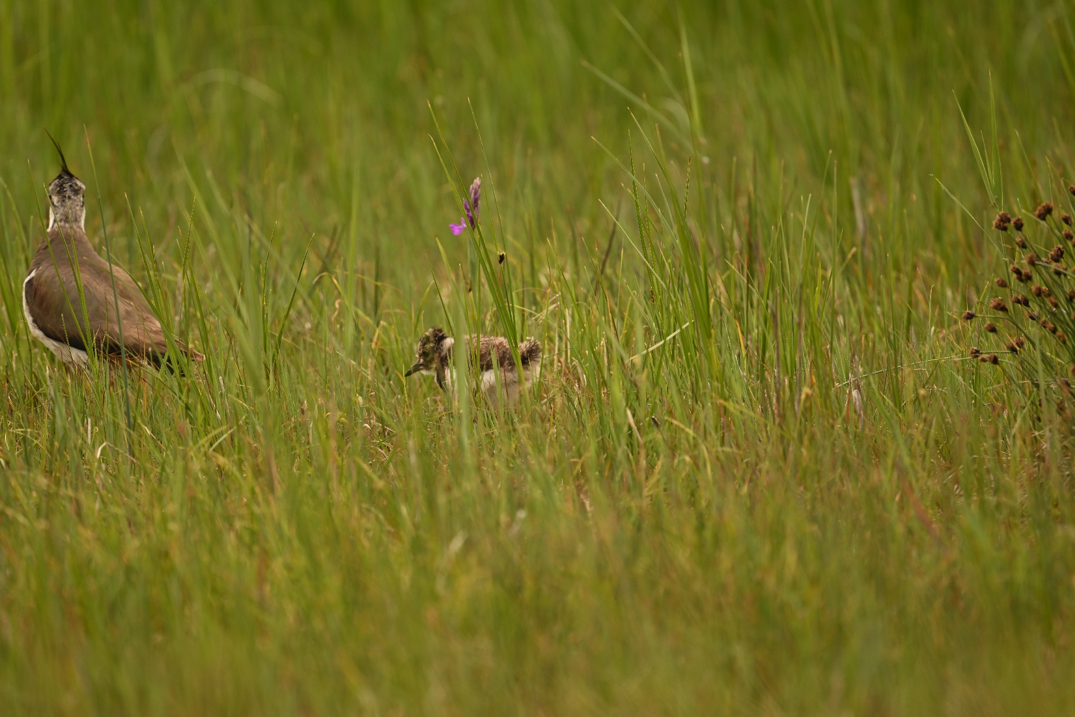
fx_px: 23887
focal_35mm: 800
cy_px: 358
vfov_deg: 1.7
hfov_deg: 2.6
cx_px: 538
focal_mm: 800
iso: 250
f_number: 6.3
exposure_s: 1/320
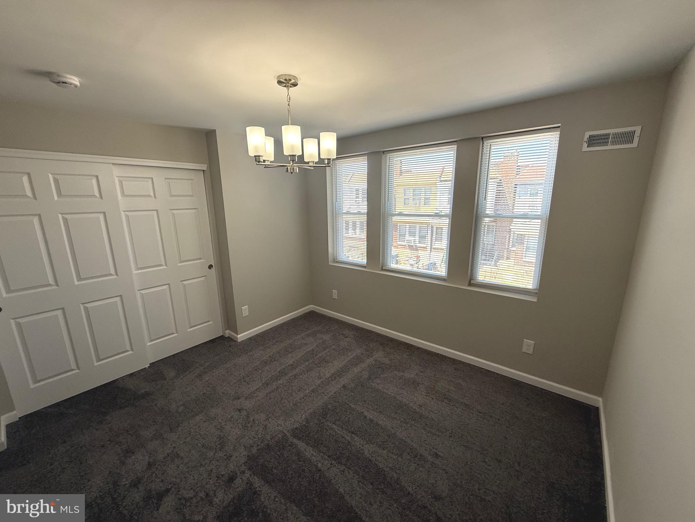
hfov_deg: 102.1
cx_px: 348
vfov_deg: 85.7
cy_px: 261
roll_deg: +1.5
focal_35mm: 14
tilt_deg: -13.3
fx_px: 281
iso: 64
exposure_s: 1/197
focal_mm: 2.22
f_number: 2.2
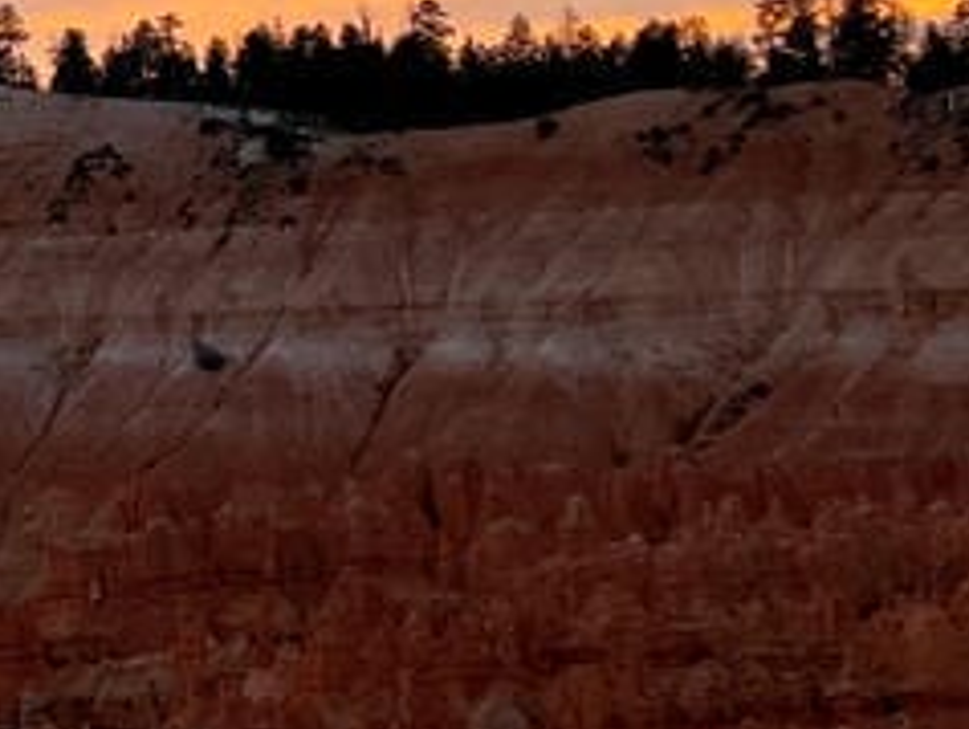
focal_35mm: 131
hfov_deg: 14.0
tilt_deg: +8.6
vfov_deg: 11.1
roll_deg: +2.3
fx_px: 3671
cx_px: -529
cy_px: -208
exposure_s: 1/121
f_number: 1.5
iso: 50
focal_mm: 5.7
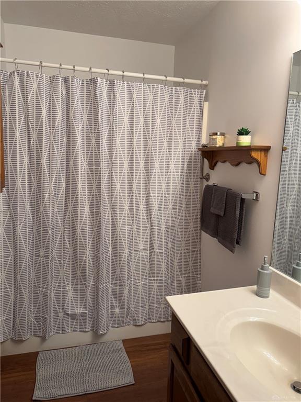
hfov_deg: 56.8
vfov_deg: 71.6
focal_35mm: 24
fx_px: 278
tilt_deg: -9.3
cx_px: 150
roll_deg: -1.4
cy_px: 201
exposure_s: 1/120
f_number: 1.78
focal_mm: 6.76
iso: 160
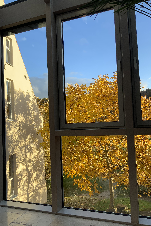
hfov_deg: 42.3
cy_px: 116
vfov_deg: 60.3
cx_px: 69
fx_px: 195
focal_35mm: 31
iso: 16
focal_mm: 3
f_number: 1.8
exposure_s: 1/261
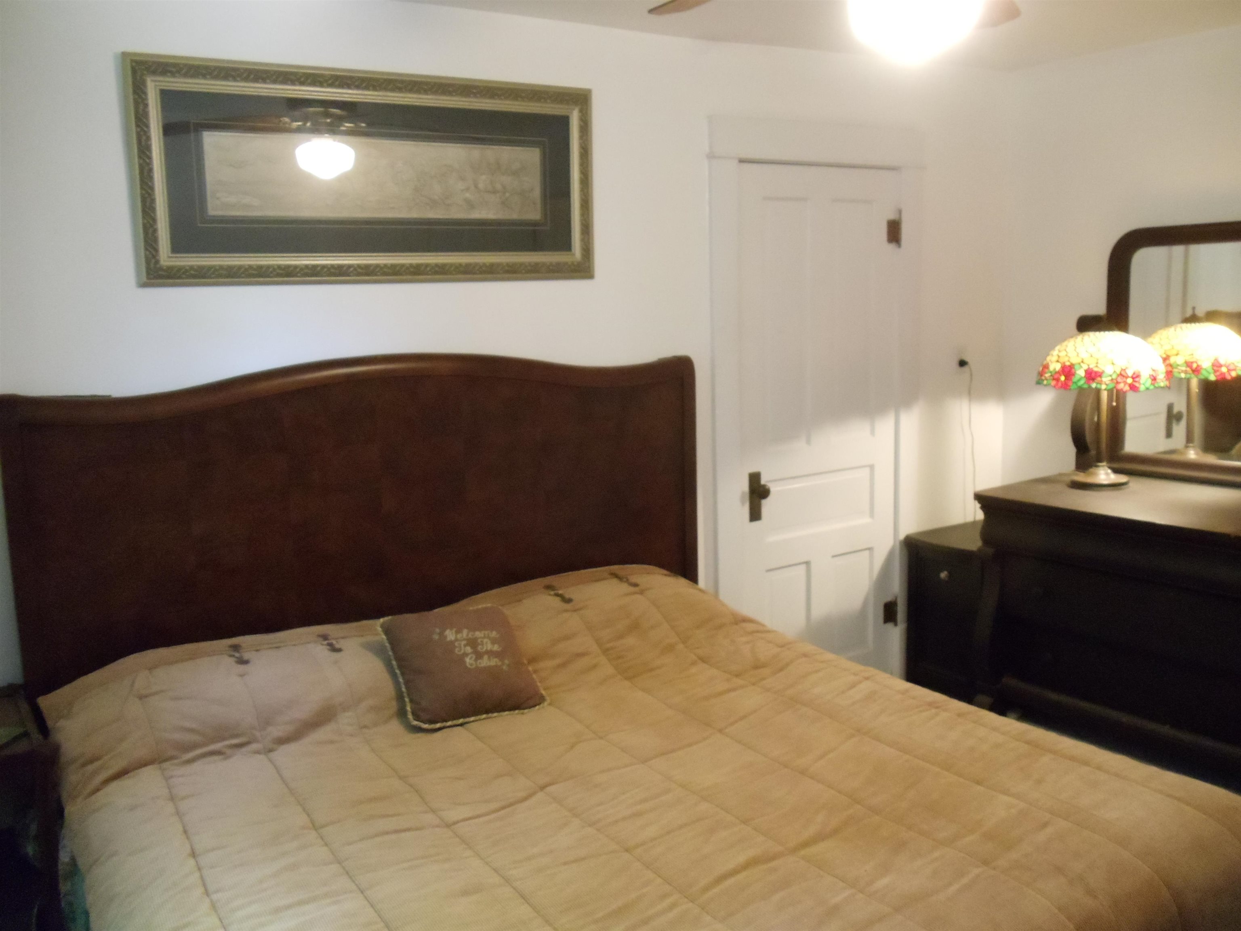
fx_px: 1577
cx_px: 620
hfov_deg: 42.9
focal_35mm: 44
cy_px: 466
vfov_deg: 32.9
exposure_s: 1/15
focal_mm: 6
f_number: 3.5
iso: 800
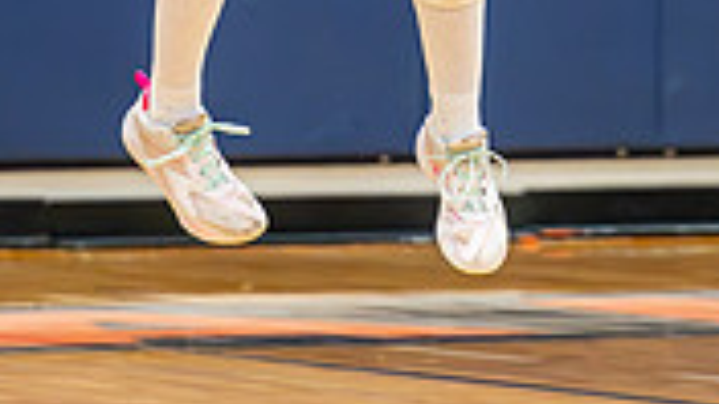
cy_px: -464
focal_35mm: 533
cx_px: 390
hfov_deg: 4.1
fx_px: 10162
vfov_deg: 2.3
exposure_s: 1/800
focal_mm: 125
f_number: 2.8
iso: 3600
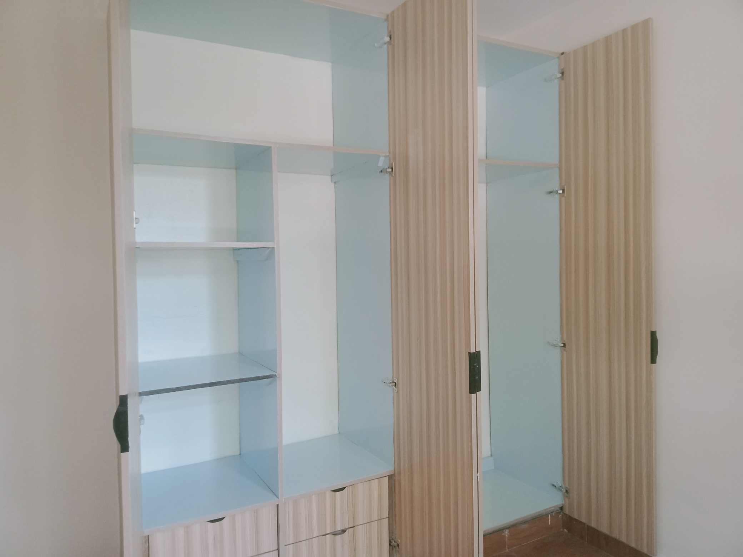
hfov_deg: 63.4
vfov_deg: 49.7
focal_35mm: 28
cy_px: 278
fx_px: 601
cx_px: 372
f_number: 2.2
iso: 522
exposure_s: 1/33.3
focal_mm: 3.37
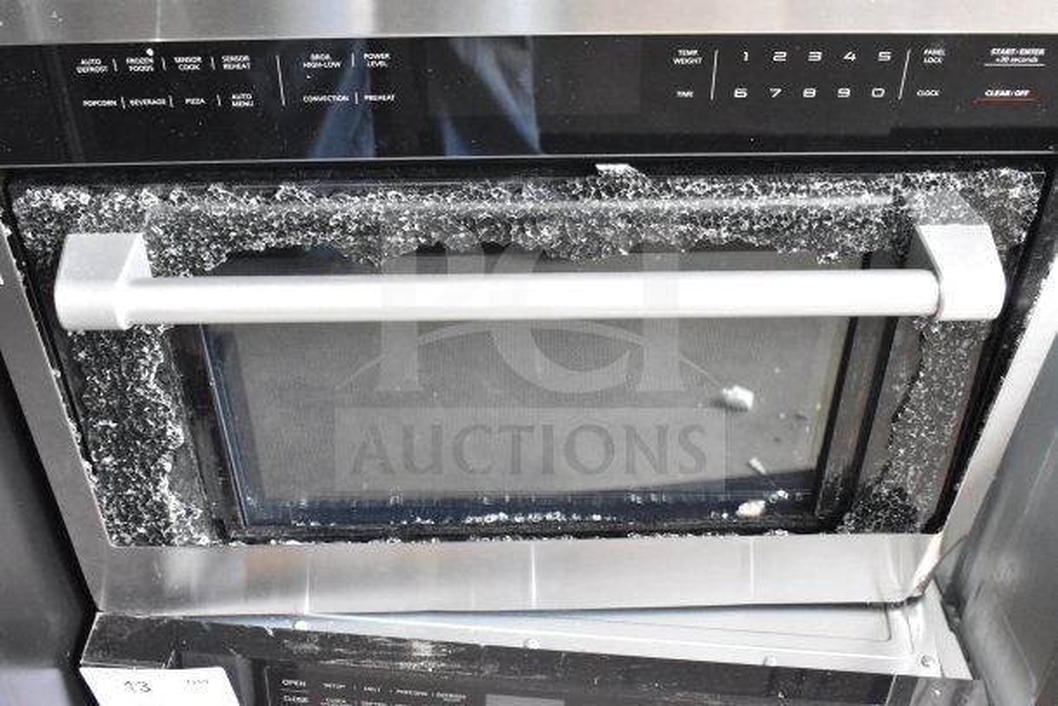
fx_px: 1190
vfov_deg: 33.0
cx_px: 529
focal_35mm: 40
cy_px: 353
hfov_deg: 47.9
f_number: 7.1
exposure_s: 1/200
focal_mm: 27
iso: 6400
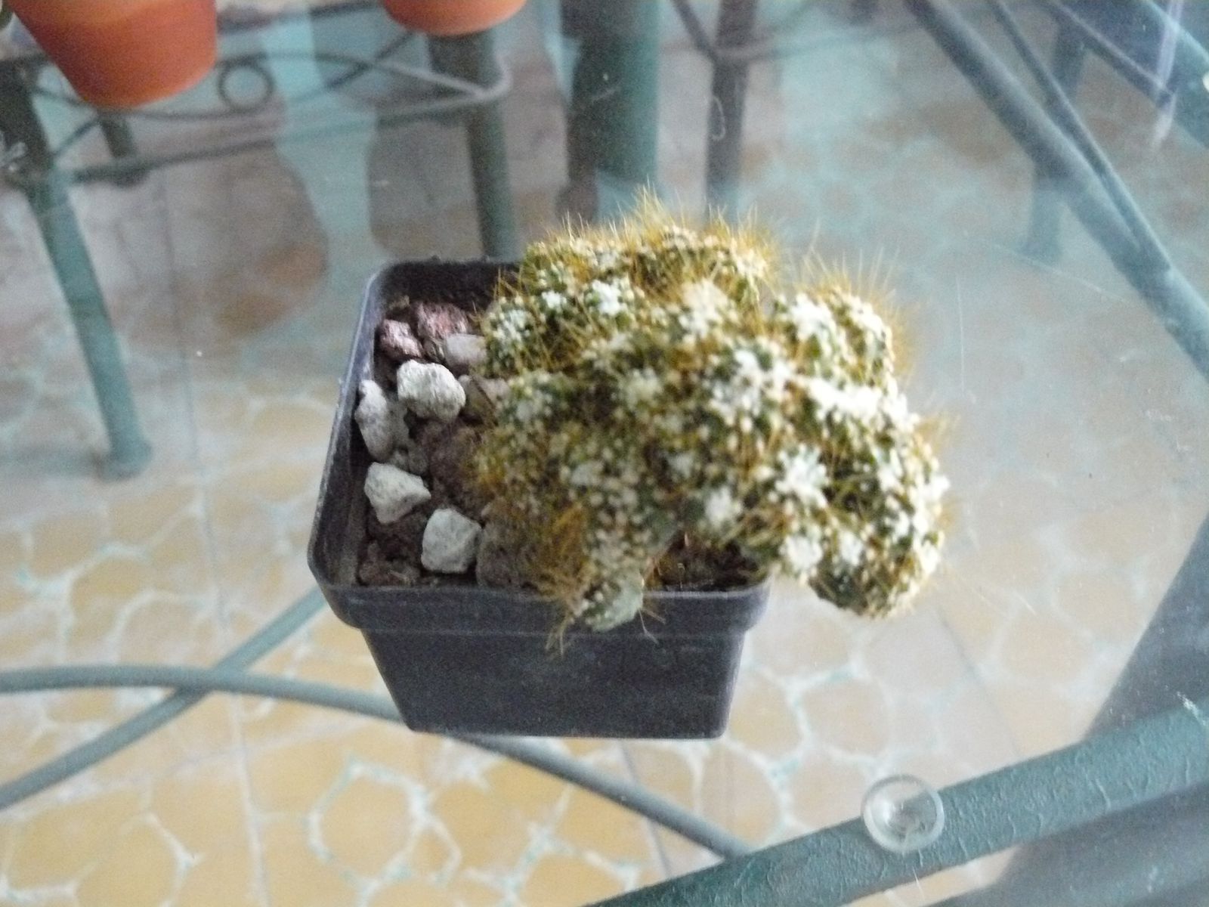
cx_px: 604
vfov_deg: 39.7
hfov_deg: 51.4
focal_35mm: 36
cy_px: 454
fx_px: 1257
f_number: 2.8
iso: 800
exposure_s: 1/13
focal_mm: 6
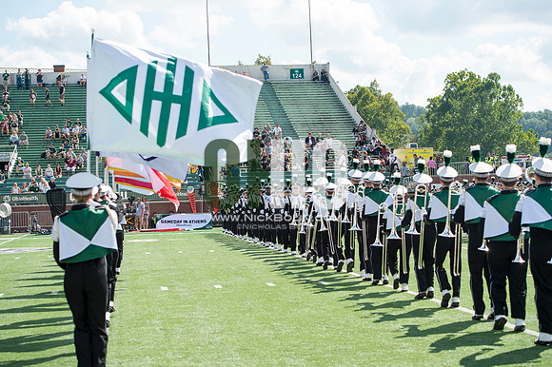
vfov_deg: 19.4
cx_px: 276
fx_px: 1073
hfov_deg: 28.9
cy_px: 184
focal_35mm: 70
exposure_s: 1/1000
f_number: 4.5
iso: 200
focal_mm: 70
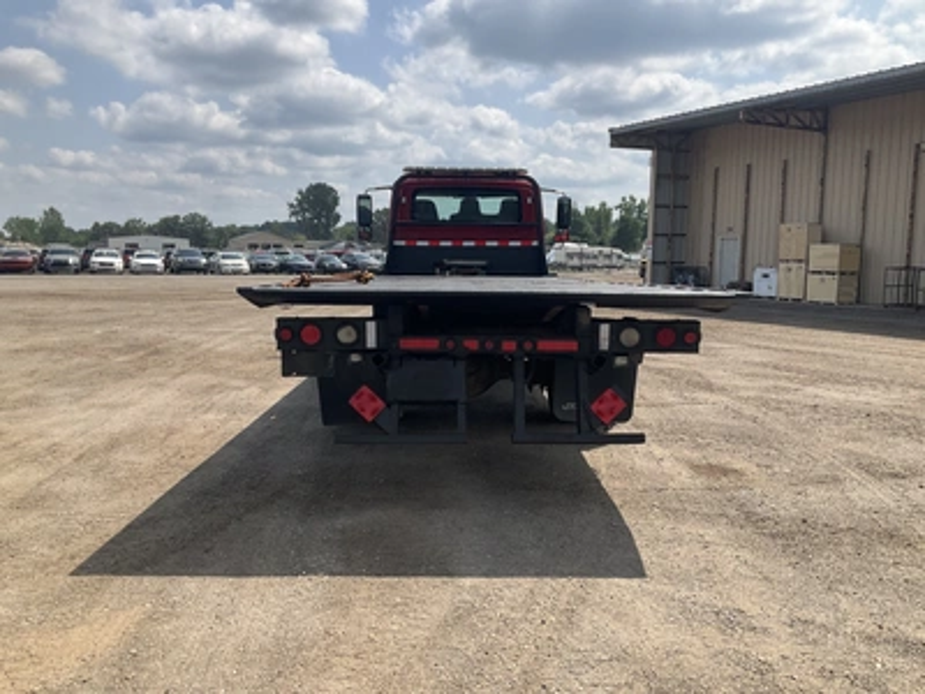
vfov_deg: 48.2
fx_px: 775
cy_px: 347
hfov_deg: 61.7
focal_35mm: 29
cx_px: 462
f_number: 1.8
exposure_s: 1/2141
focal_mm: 3
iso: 25
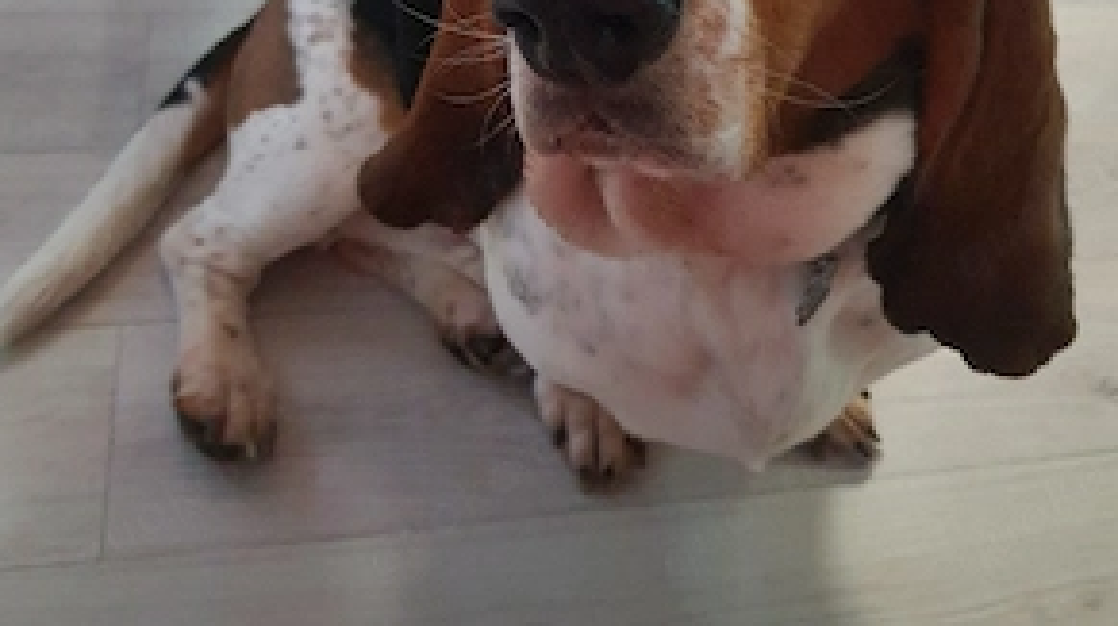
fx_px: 1155
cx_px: 561
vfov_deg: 27.7
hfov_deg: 51.7
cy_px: -65
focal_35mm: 39
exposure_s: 1/100
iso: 500
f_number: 1.7
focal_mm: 4.32
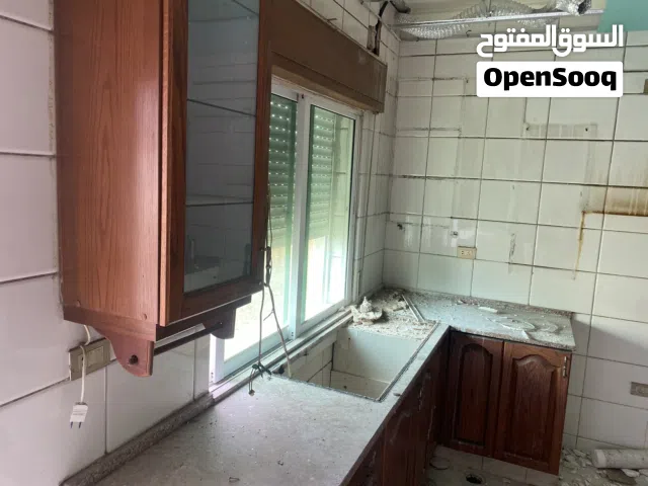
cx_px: 324
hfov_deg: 67.3
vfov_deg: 53.1
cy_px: 243
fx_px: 487
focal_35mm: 26
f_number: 1.8
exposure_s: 1/100
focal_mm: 4.25
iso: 125
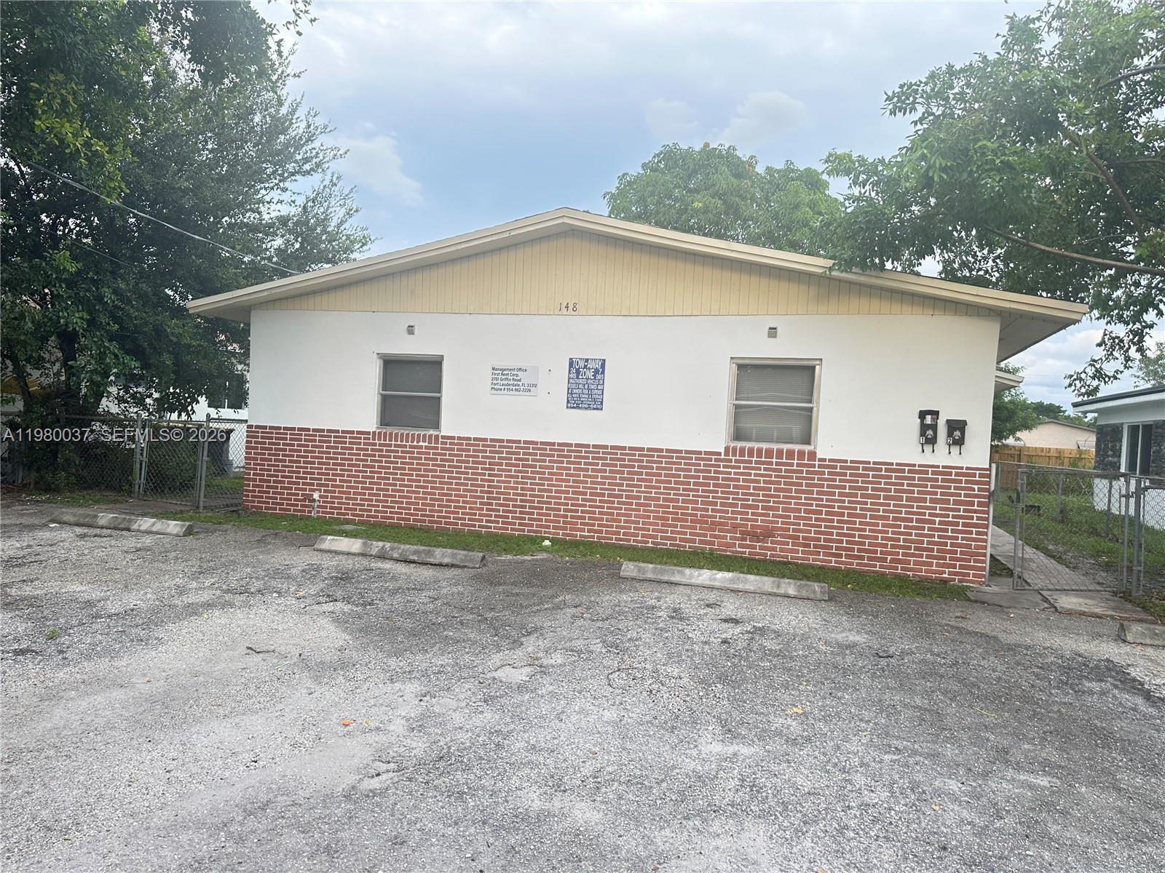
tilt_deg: -0.8
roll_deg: -3.8
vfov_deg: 56.8
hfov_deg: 71.6
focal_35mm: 24
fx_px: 808
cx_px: 582
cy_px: 436
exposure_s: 1/163
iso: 80
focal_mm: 6.86
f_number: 1.78
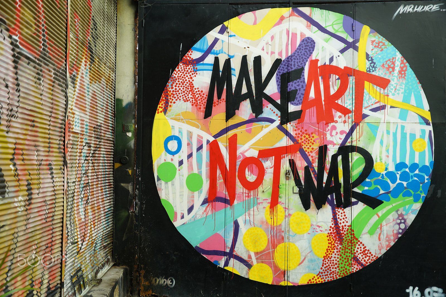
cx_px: 223
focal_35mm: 50
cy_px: 148
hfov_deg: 39.6
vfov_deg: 27.0
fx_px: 619
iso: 100
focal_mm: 50
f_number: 5
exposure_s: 1/80
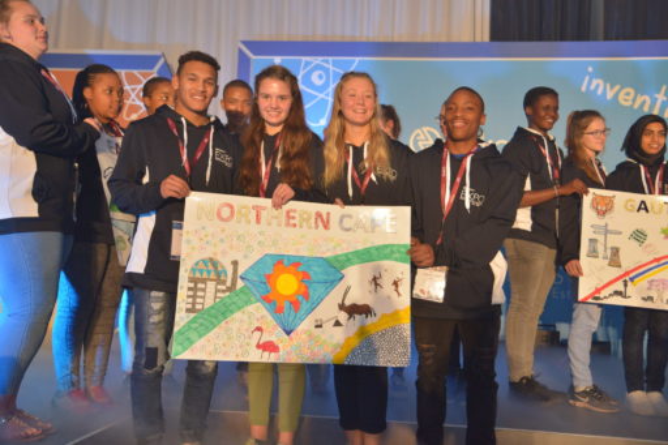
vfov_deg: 35.0
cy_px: 222
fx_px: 705
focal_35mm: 38
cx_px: 334
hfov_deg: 50.7
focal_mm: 38
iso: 1600
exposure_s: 1/160
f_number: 4
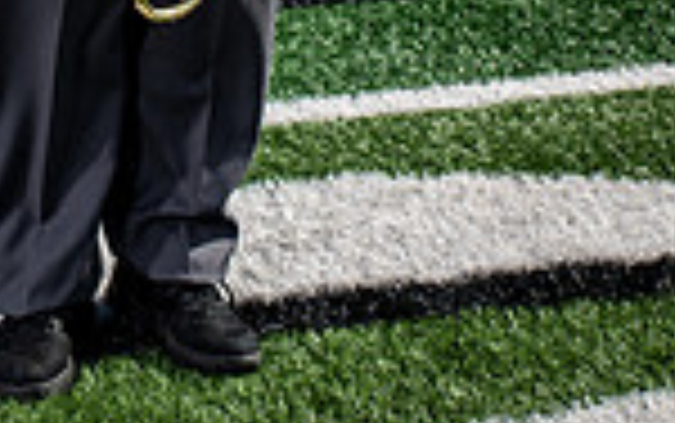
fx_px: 2025
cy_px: -518
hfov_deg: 18.6
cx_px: 63
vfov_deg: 10.6
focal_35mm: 110
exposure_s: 1/400
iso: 125
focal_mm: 36
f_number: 7.1
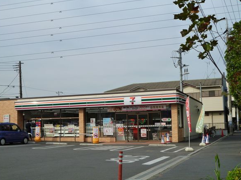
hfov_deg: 40.4
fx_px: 327
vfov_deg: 30.9
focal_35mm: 47
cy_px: 94
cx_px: 113
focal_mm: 7.7
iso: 125
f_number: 5
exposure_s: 1/400
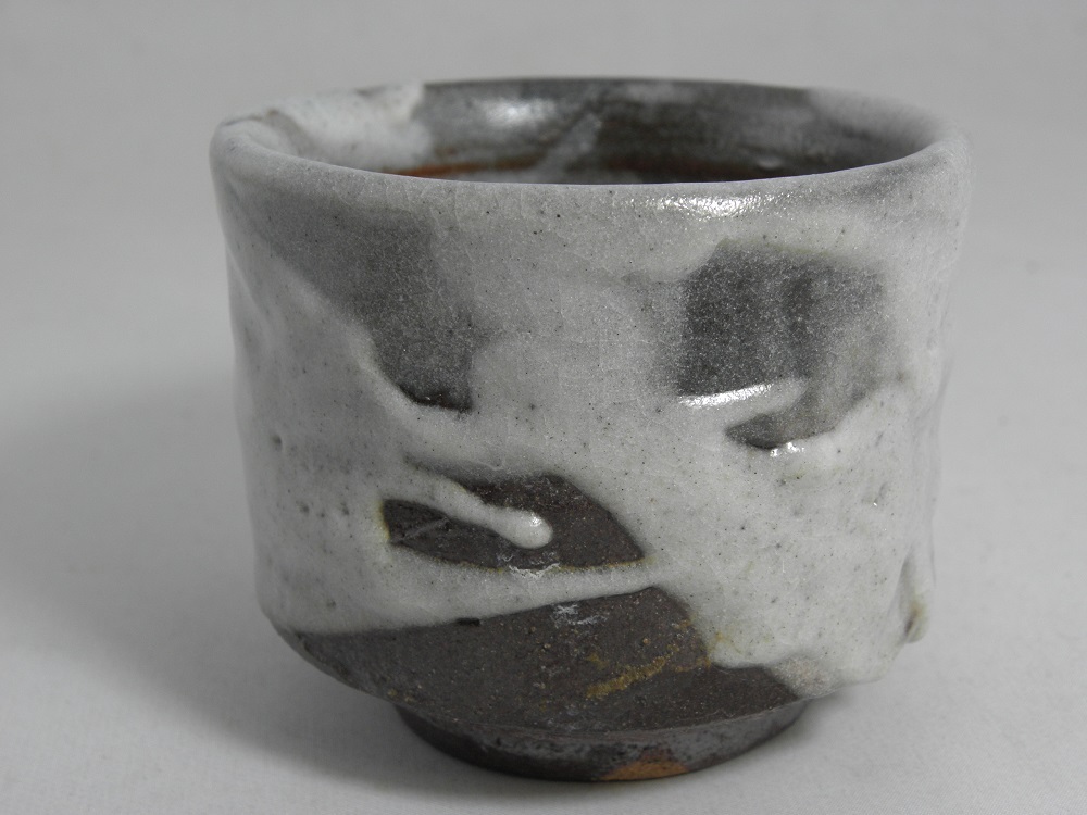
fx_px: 1790
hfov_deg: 33.8
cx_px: 544
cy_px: 408
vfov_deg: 25.7
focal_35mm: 57
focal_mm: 10.29
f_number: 3.6
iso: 125
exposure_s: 1/50
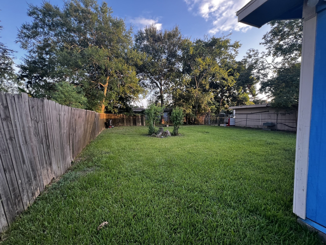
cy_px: 122
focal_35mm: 13
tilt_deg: -5.1
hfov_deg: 106.2
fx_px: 122
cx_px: 163
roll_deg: -1.1
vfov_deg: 89.9
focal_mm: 1.57
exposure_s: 1/99
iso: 80
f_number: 1.8
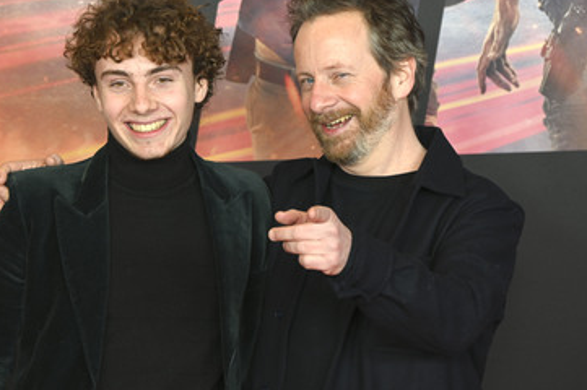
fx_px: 2134
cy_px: 197
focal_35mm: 131
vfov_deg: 10.4
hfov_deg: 15.7
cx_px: 241
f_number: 6.3
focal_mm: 105
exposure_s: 1/160
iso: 640
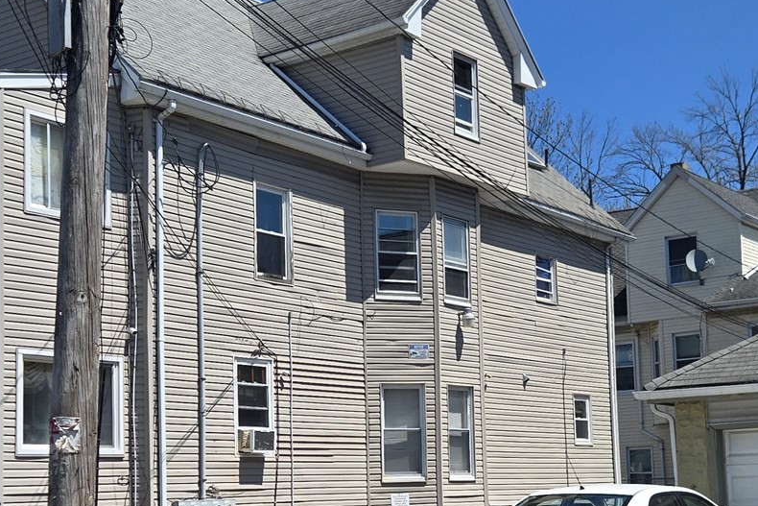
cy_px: 358
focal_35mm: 62
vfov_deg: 21.8
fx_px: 1306
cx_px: 554
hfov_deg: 31.9
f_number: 1.8
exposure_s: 1/2443
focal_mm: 5.4
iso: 25
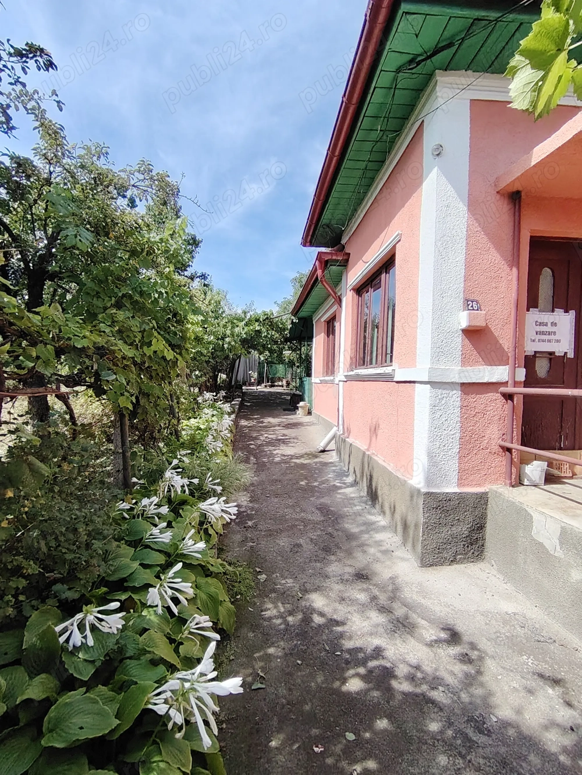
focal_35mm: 17
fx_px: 381
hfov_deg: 74.7
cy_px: 388
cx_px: 291
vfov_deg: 91.0
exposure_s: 1/899
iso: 100
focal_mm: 1.42
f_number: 2.2
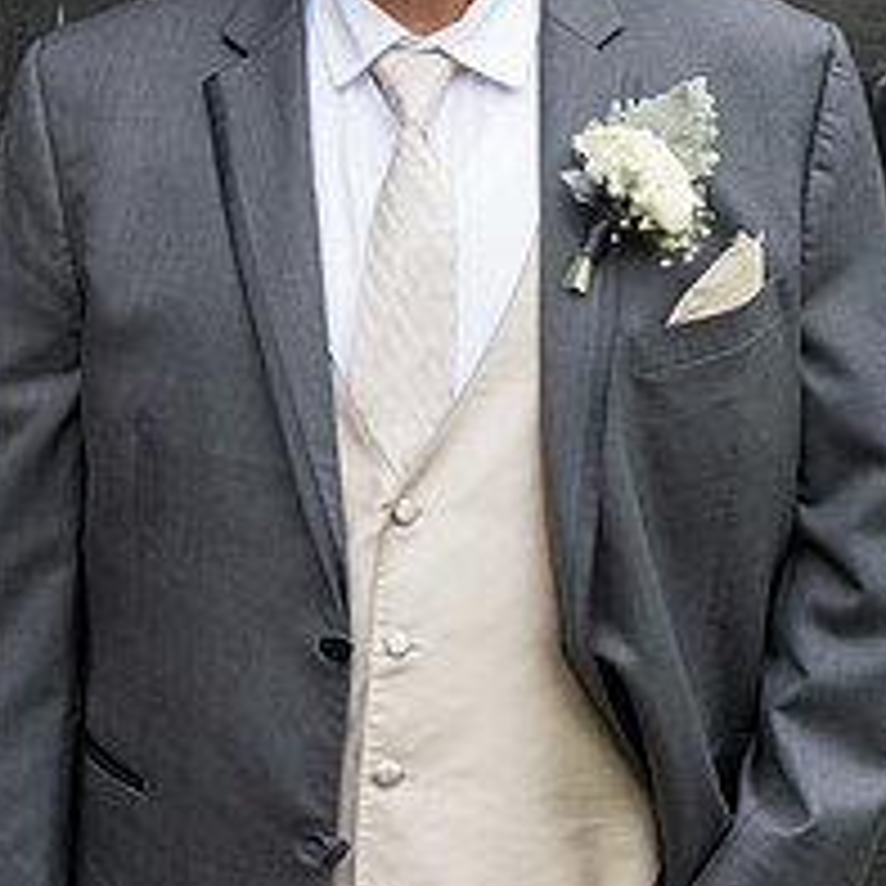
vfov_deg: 17.8
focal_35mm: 97
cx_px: 333
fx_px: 2809
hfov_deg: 17.9
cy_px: 238
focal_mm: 50
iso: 80
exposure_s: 1/200
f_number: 2.8
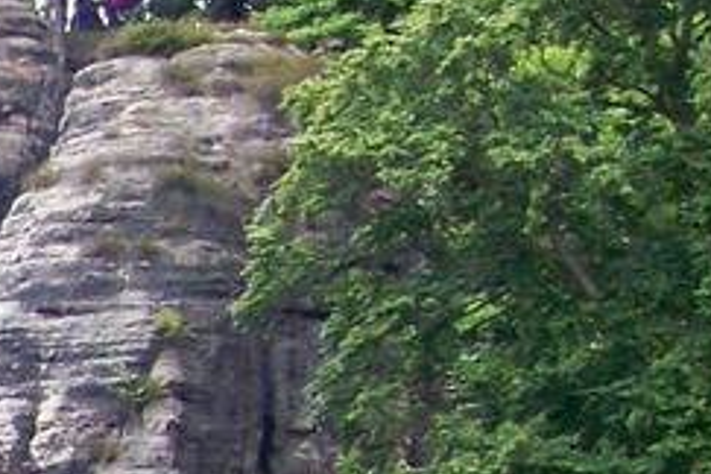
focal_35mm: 315
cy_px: 951
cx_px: -1170
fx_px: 6221
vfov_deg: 4.3
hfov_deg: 6.2
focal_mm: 9.36
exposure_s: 1/250
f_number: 3.2
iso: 64
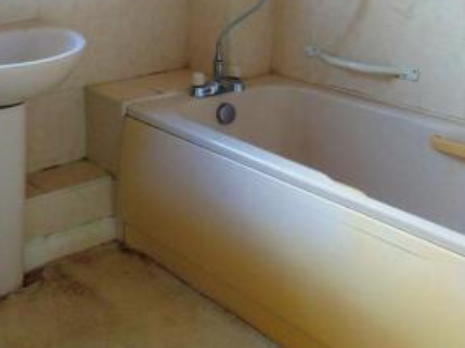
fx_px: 685
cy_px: 20
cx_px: 89
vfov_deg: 27.3
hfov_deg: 36.2
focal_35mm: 51
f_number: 3
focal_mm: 4.5
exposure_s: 1/30
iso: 160
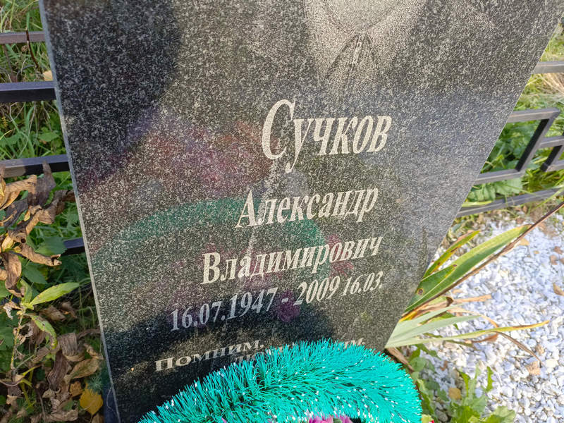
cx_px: 282
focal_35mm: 25
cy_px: 212
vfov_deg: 54.9
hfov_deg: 69.4
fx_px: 407
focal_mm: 4.76
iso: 112
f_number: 1.69
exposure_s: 1/118
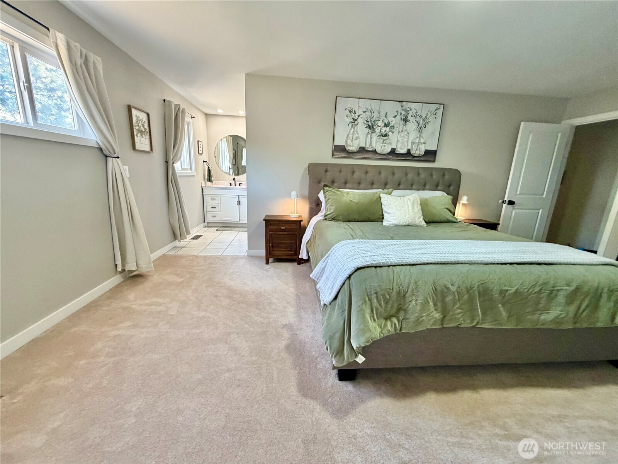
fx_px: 250
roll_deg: -0.9
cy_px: 232
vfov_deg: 85.7
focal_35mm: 14
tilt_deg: -13.4
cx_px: 309
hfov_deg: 102.1
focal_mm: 2.22
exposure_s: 1/60
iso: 320
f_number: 2.2
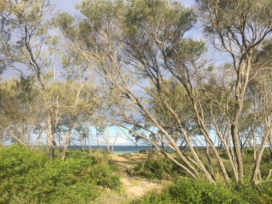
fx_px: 228
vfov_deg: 48.2
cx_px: 136
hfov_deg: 61.7
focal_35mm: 29
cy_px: 102
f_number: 2.2
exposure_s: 1/1068
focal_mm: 4.15
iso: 32
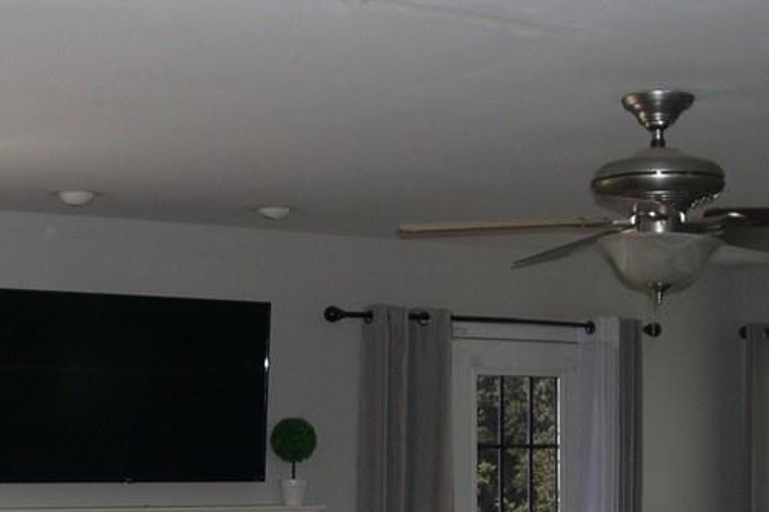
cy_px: 523
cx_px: 228
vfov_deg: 16.5
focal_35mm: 81
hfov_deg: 24.9
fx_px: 1730
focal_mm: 8
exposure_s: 1/60
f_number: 2.8
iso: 159
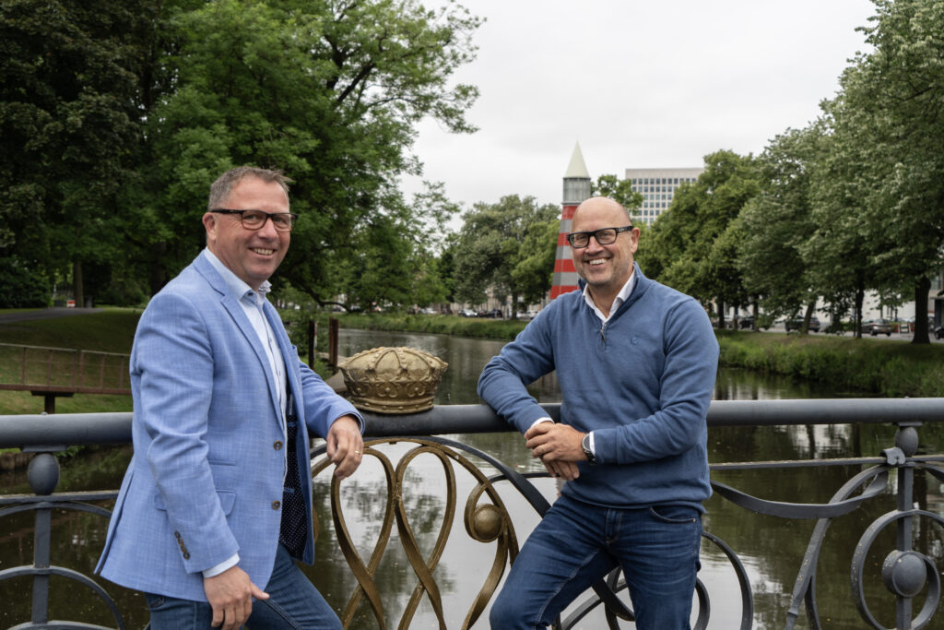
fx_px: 1206
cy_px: 315
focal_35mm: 46
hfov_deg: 42.7
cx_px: 472
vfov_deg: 29.3
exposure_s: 1/320
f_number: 5.6
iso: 400
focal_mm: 46
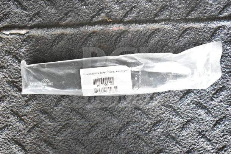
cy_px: 77
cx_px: 116
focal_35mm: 42
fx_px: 270
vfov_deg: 31.9
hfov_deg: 46.4
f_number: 4.2
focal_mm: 28
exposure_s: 1/50
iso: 6400
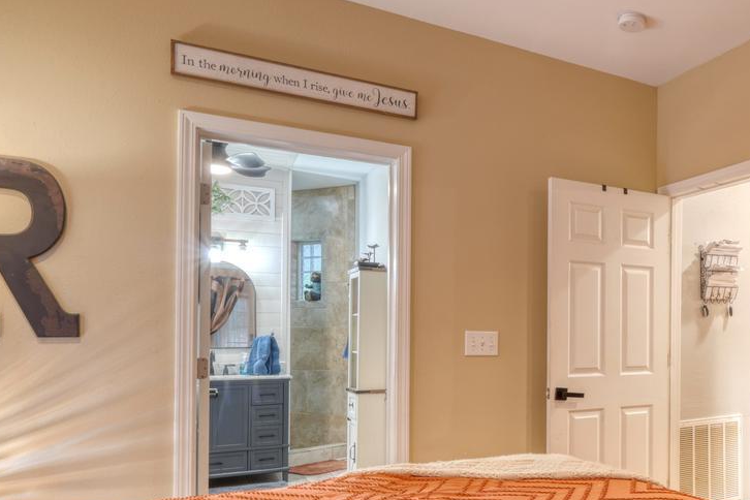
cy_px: 333
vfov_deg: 41.8
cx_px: 664
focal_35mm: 31
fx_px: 646
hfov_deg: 53.4
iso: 100
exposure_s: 1
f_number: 8
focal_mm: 10
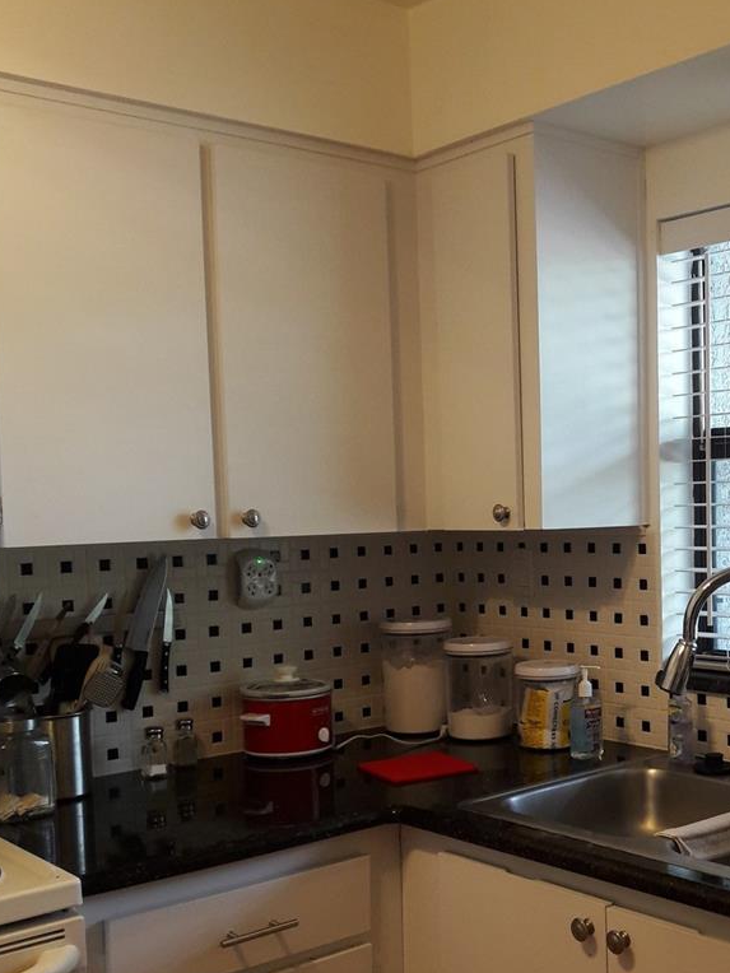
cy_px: 567
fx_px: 1237
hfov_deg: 32.2
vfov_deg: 42.8
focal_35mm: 44
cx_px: 557
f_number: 1.9
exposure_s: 1/30
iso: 100
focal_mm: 3.7
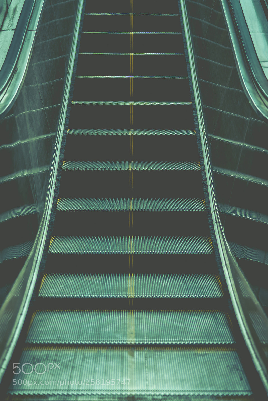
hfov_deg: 26.5
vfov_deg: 38.9
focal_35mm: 51
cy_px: 198
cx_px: 133
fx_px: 569
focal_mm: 50
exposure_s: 1/250
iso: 50
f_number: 1.4
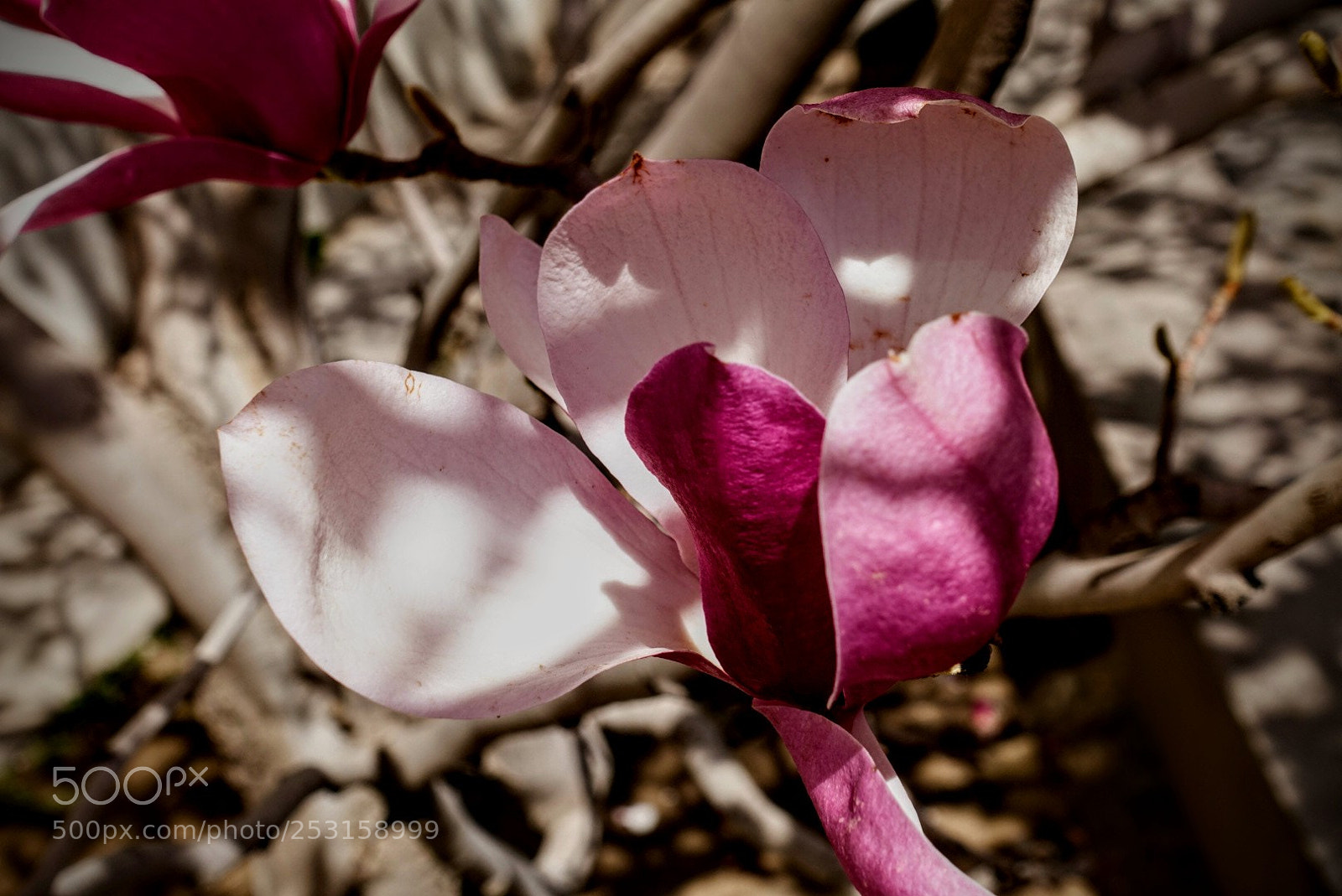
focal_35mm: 56
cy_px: 448
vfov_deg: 24.2
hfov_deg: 35.6
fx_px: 2089
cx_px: 671
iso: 125
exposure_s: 1/640
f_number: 5.6
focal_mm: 20.43
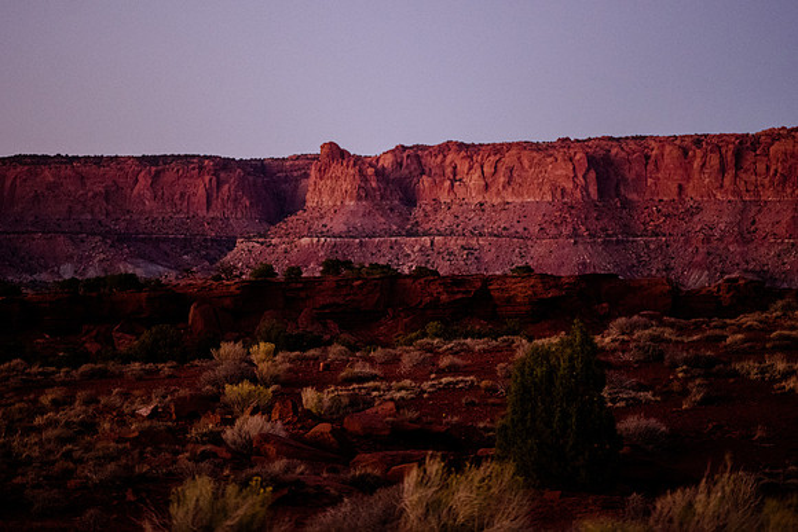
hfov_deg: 15.3
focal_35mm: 134
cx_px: 399
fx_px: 2976
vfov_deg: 10.2
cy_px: 197
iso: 5000
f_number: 2.8
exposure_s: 1/160
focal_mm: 105
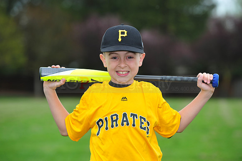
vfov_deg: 7.4
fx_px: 1243
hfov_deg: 11.1
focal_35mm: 185
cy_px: 80
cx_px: 121
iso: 400
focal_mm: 185
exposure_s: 1/400
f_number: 5.6
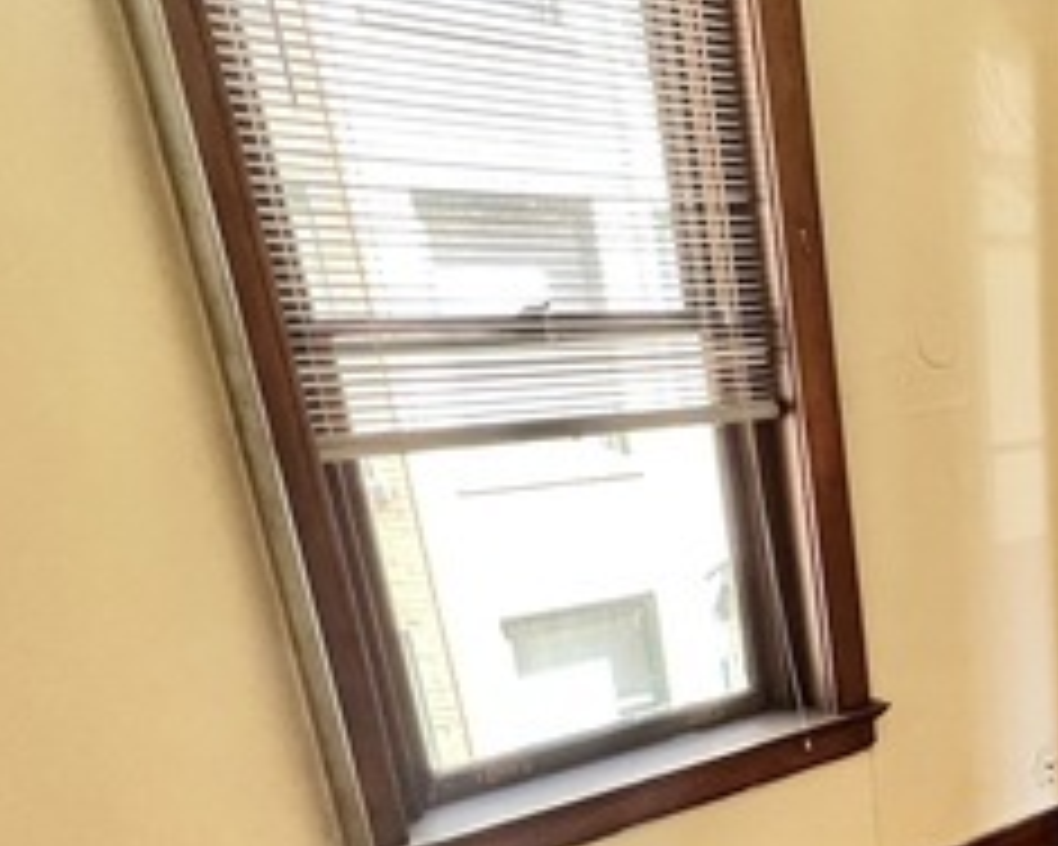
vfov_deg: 38.4
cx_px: 1137
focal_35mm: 36
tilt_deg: -19.7
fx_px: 1127
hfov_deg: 41.2
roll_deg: +1.5
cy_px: 760
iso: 80
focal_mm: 1.57
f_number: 1.8
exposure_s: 1/99
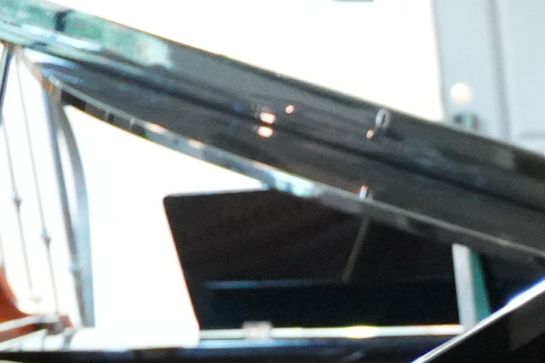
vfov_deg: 7.8
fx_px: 2408
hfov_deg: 10.0
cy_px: 955
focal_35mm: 159
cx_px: 1583
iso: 3200
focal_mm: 17
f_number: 2.8
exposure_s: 1/160
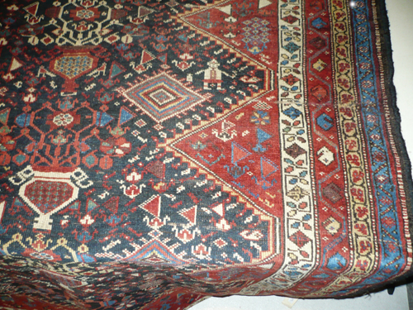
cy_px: 155
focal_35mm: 35
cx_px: 206
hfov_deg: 52.6
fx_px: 418
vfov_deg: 40.7
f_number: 2.8
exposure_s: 1/30
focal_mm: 5.8
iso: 200
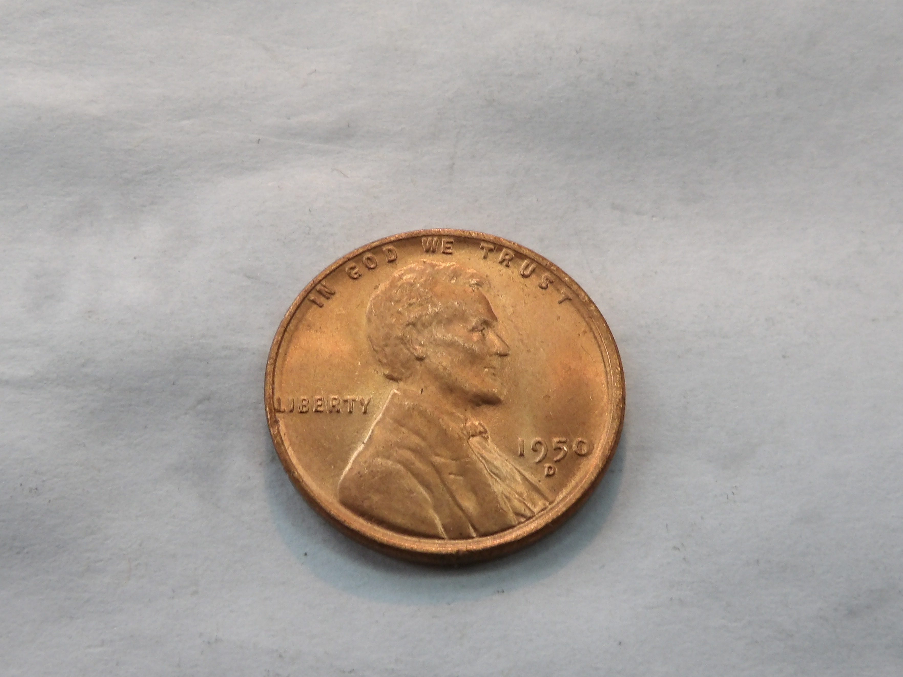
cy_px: 389
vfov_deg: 29.1
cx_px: 455
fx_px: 1304
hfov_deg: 38.2
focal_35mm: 50
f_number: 4.5
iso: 200
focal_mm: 6.2
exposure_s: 1/28
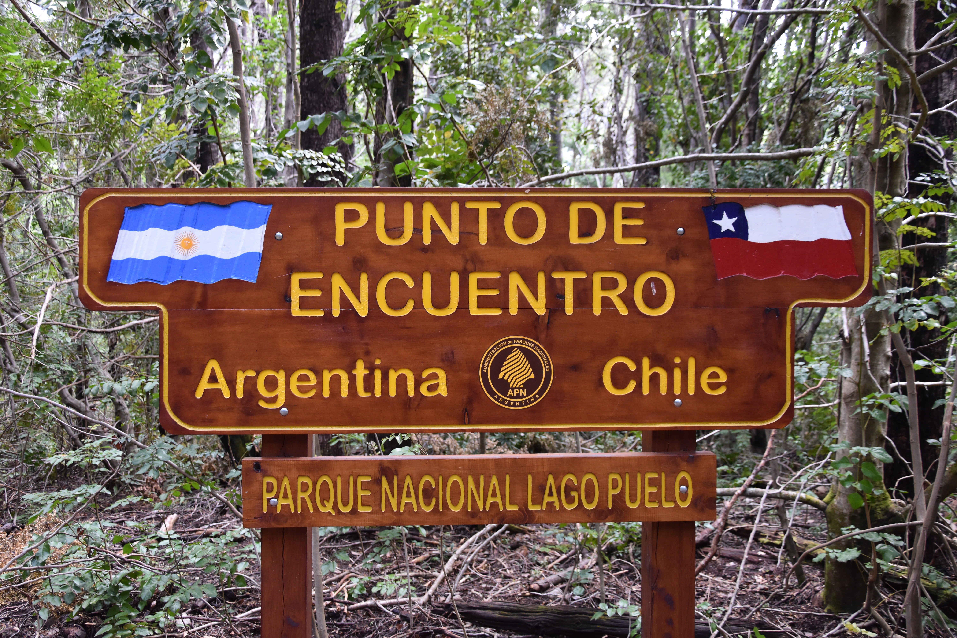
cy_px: 319
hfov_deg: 57.2
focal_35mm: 33
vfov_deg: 40.0
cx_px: 478
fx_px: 877
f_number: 4
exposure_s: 1/60
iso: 1250
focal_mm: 22
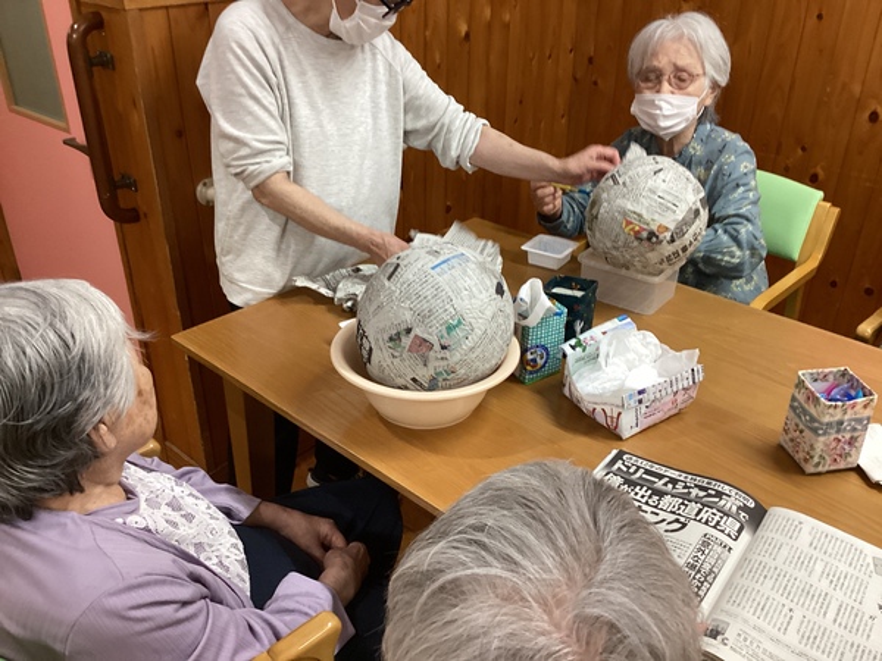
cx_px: 441
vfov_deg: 45.4
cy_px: 330
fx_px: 790
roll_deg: +0.4
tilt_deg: -32.3
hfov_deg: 58.4
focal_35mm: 31
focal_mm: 3.3
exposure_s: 1/60
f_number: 2.4
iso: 200
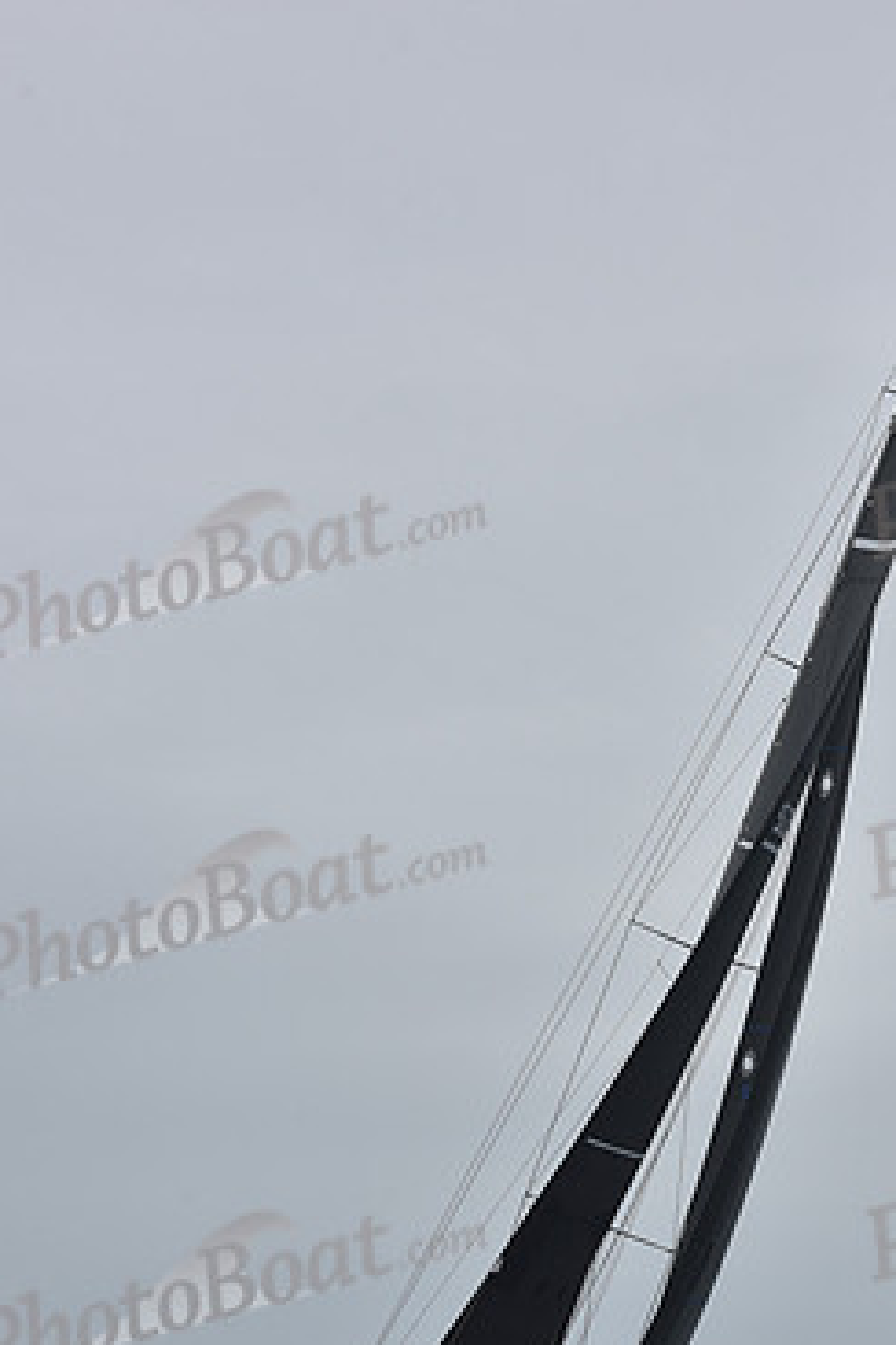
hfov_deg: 12.3
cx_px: 678
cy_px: 1047
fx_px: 4144
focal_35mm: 111
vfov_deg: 18.3
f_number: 11
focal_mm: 70
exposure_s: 1/800
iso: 250
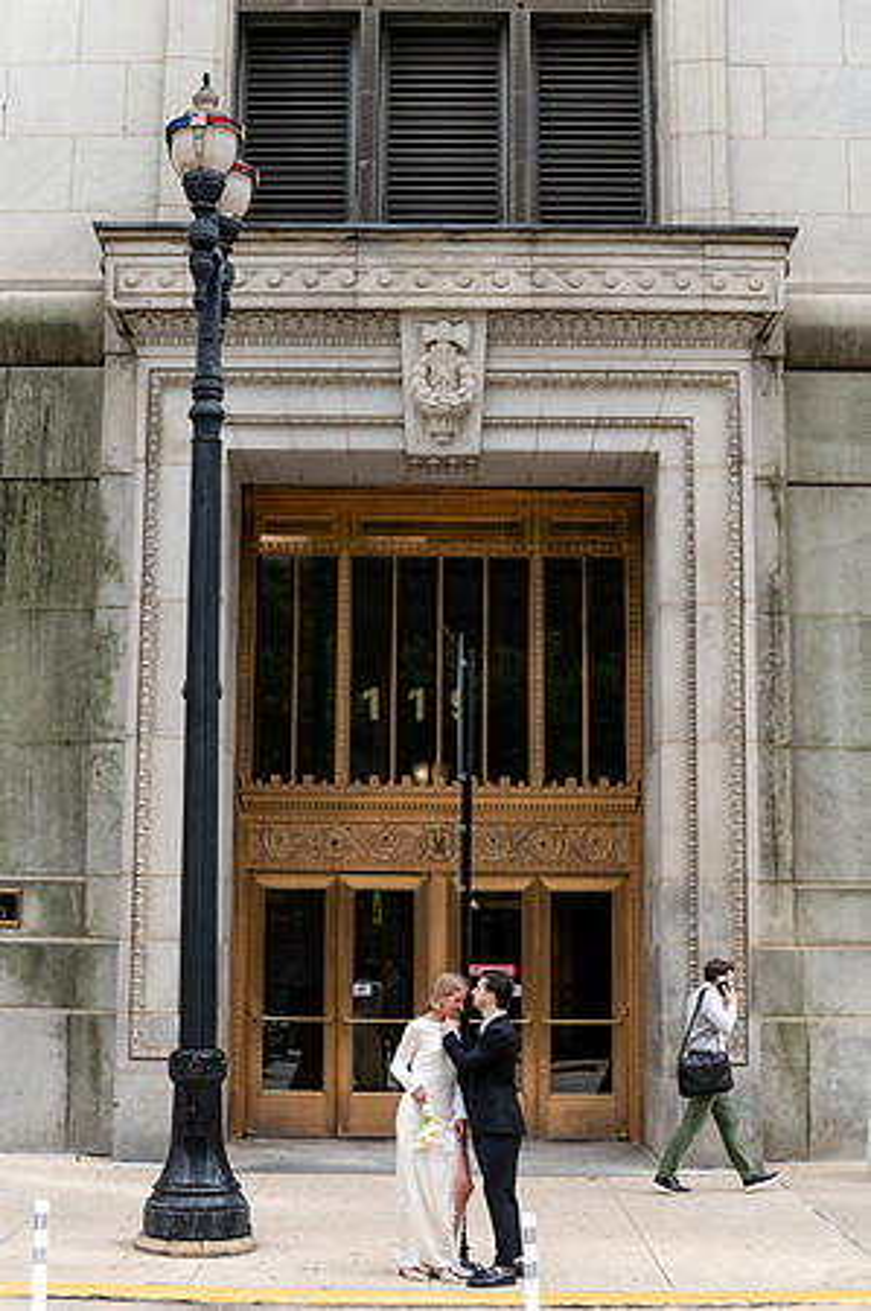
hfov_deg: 26.9
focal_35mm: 50
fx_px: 1819
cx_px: 436
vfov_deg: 39.6
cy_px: 656
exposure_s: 1/400
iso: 100
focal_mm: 50
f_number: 2.8
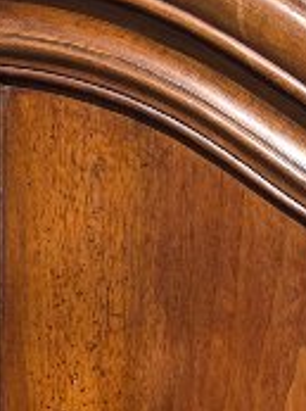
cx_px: 721
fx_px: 1893
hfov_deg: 8.5
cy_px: 473
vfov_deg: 12.1
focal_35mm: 160
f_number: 1.7
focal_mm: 6.3
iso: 80
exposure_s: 1/6355
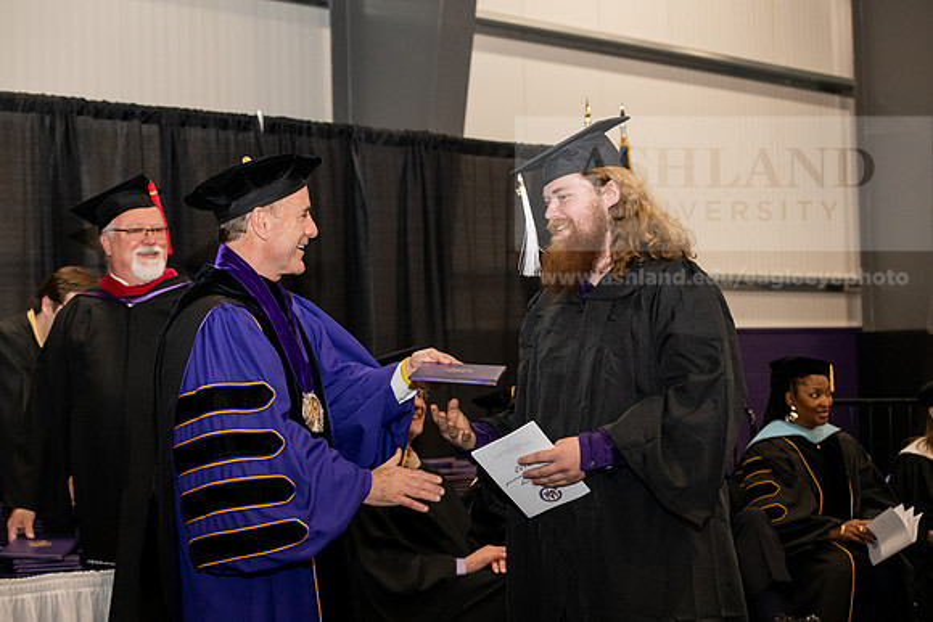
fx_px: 1815
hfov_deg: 28.8
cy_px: 311
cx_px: 466
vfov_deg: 19.5
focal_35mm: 70
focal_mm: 70
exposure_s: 1/200
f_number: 5.6
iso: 2500
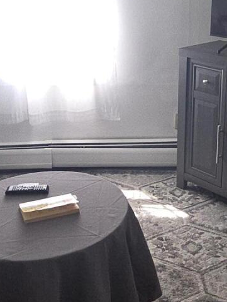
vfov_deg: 35.0
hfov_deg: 27.0
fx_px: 472
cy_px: 87
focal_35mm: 54
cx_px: 131
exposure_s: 1/40
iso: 100
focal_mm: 2.2
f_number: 2.2
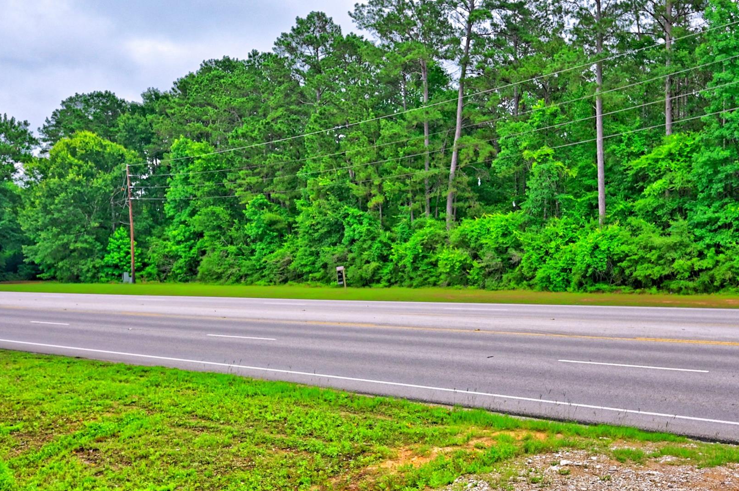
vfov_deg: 35.0
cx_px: 436
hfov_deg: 50.5
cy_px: 267
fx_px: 779
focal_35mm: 38
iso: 400
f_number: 8
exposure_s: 1/60
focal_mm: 30
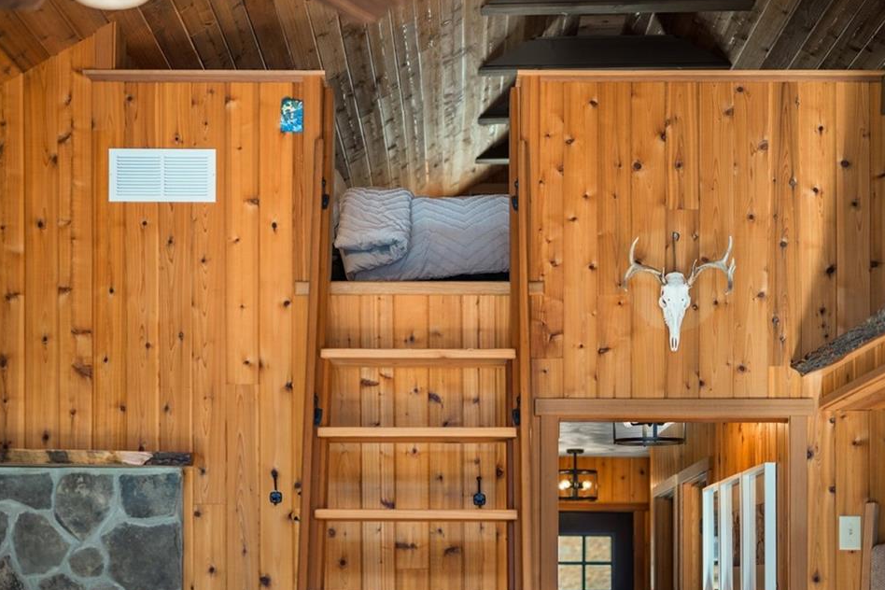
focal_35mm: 54
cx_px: 414
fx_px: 1327
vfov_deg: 25.1
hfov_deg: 36.9
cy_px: 309
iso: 400
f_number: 1.8
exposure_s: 1/160
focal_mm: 50
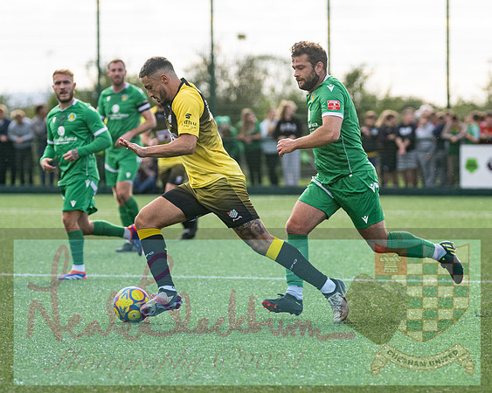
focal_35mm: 349
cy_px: 204
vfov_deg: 4.4
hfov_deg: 5.6
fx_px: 5074
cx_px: 180
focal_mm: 180
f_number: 4
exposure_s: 1/1600
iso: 400
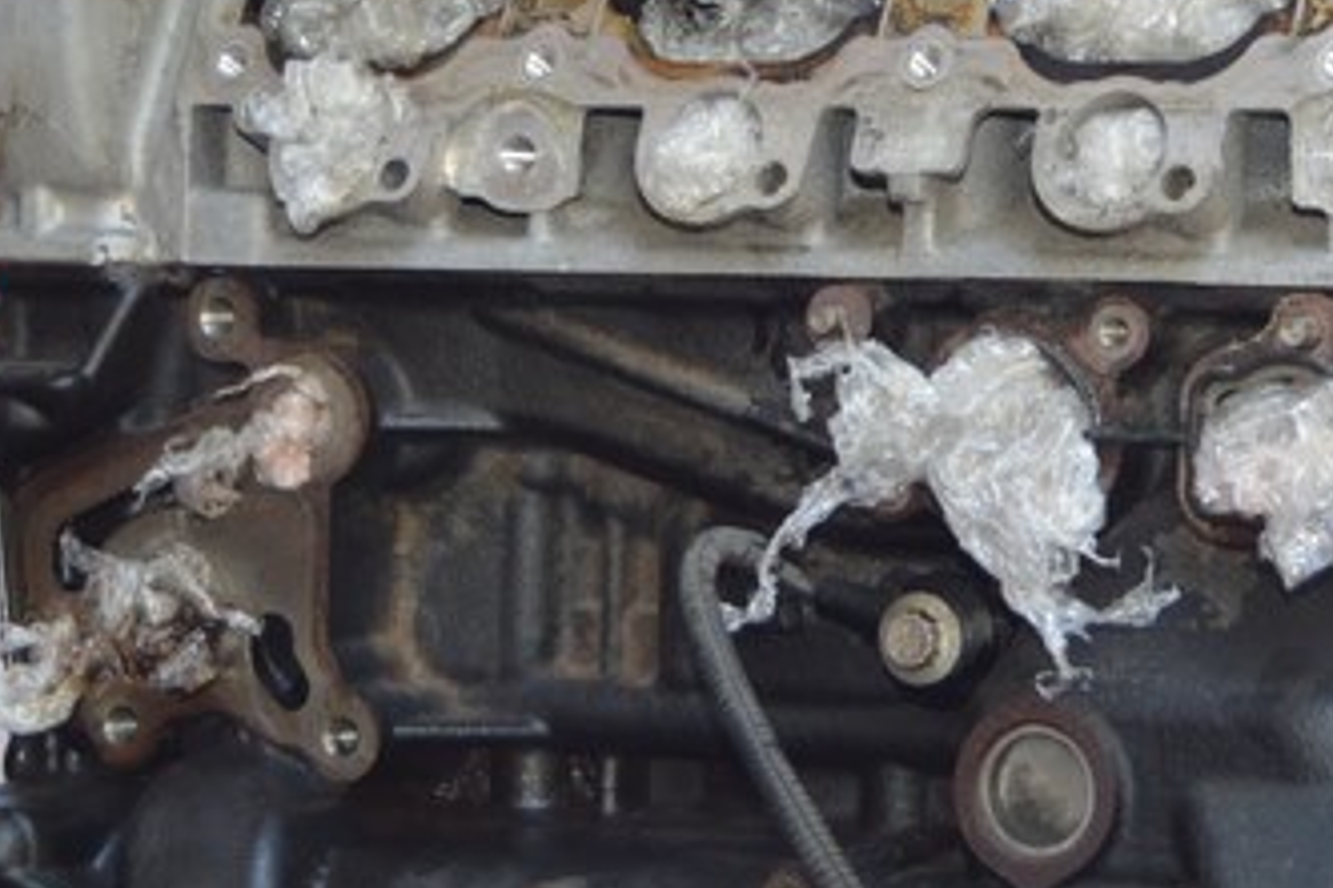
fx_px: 5312
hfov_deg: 14.3
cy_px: 215
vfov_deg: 9.5
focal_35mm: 144
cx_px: 907
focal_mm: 31
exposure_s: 1/100
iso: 400
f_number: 4.2
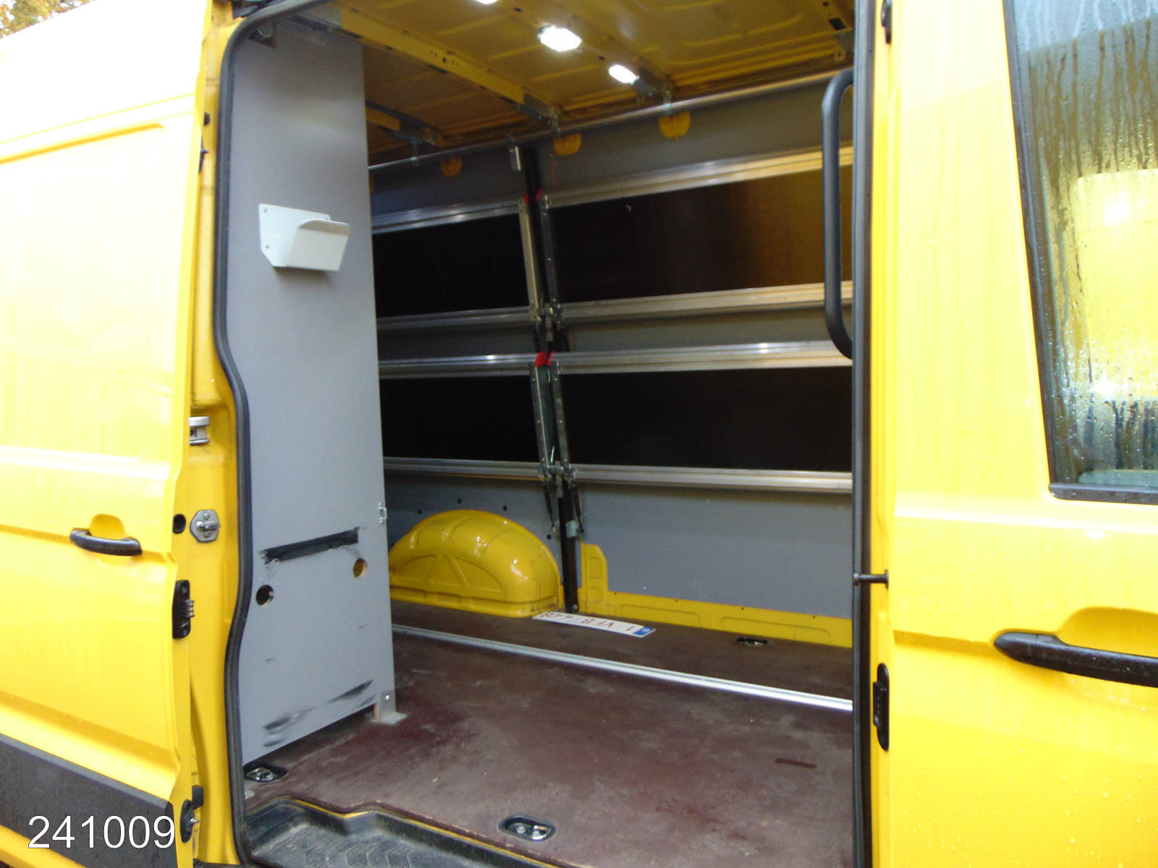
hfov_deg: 69.4
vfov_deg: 54.9
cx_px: 579
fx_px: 836
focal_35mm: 25
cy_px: 434
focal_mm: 4.5
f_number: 3
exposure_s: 1/30
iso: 200
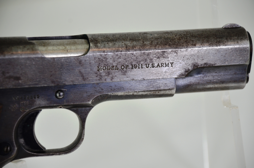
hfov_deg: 10.2
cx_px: 127
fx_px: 1426
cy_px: 84
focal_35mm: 202
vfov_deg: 6.8
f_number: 5.6
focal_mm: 135
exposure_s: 1/250
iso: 500
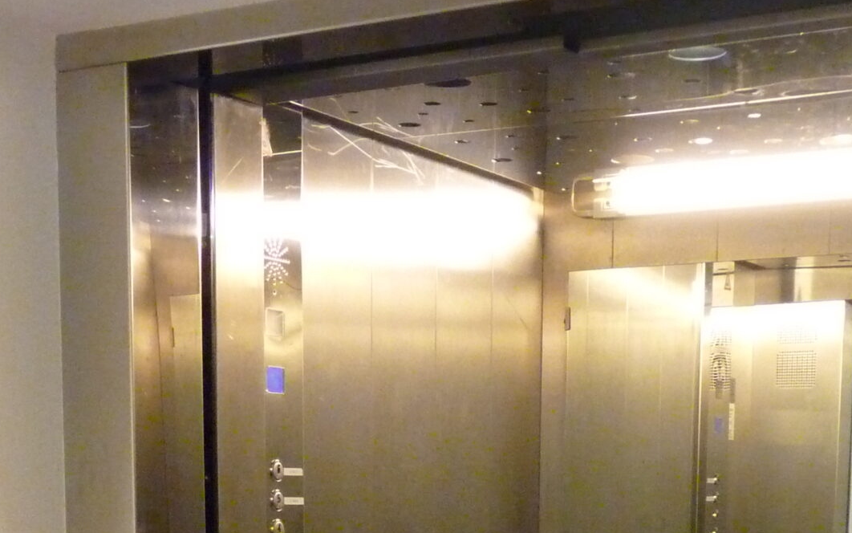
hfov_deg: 29.8
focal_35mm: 69
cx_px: 424
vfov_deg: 17.3
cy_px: 761
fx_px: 1602
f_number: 2.8
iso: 800
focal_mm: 4.8
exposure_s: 1/25
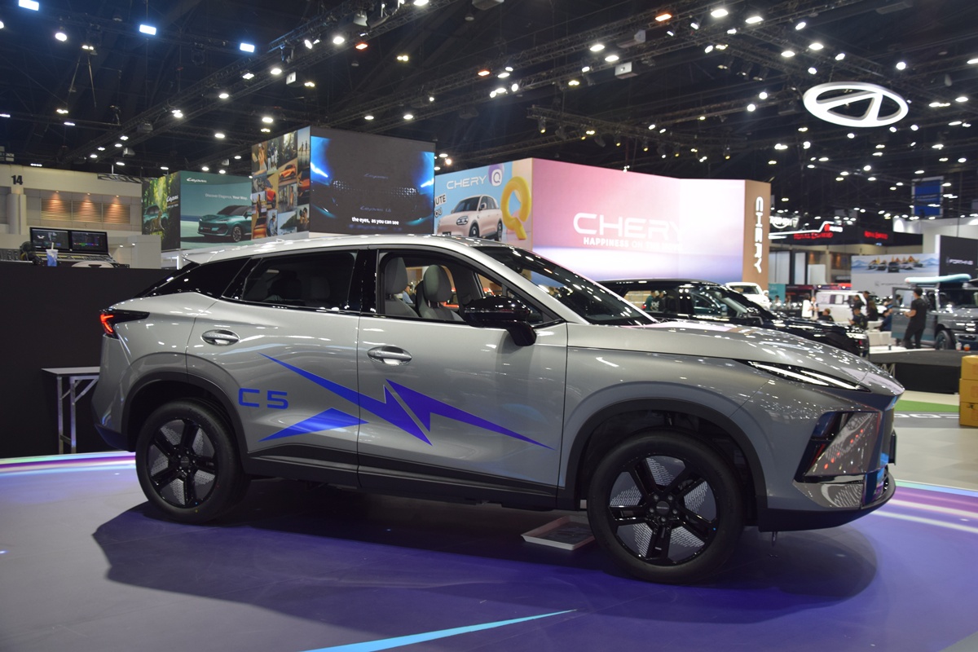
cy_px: 326
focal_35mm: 33
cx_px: 489
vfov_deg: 40.0
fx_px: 896
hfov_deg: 57.2
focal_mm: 22
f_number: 5
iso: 400
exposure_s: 1/100
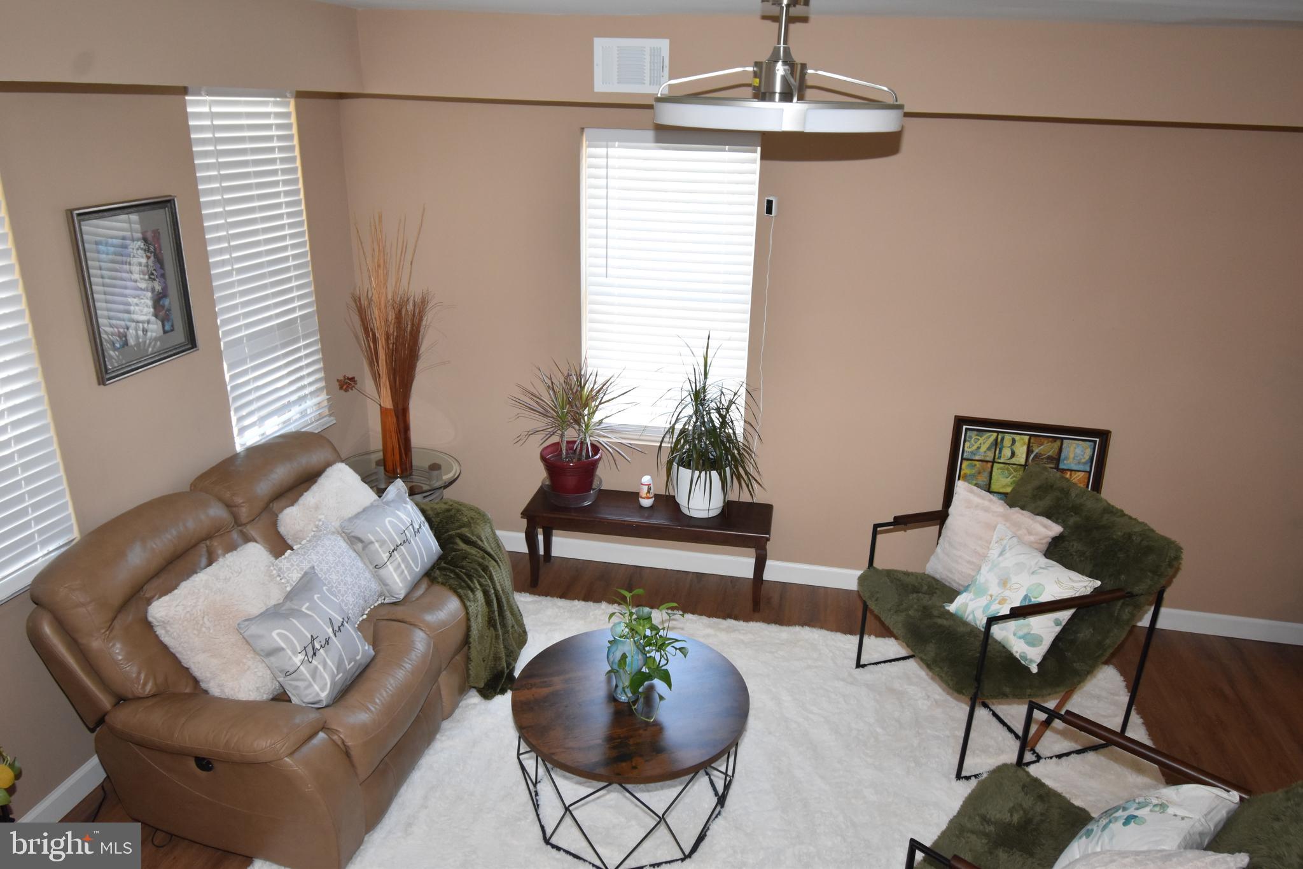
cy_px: 434
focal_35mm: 24
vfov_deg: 53.1
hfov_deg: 73.7
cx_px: 652
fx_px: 869
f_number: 5.3
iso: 1100
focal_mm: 16
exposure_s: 1/125
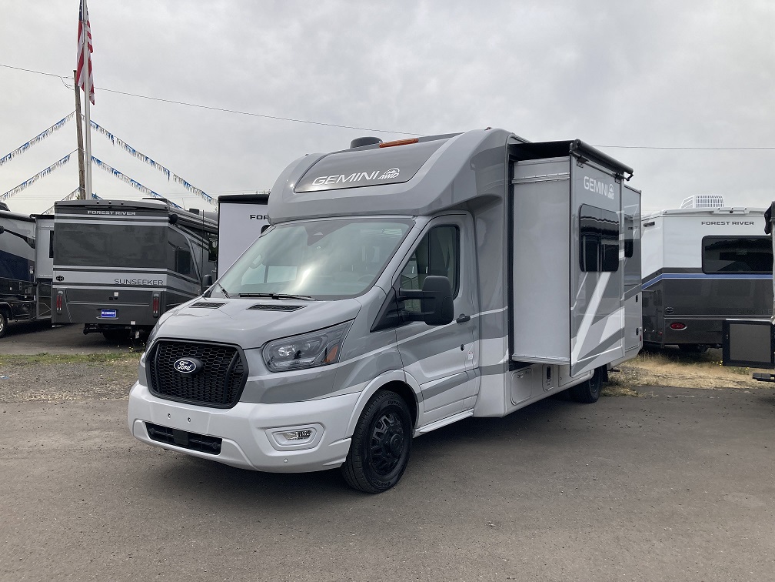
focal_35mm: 28
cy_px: 291
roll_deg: -0.9
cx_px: 388
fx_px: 627
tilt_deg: -1.8
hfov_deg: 63.4
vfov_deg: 49.7
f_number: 1.8
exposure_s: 1/2088
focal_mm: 3.99
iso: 20
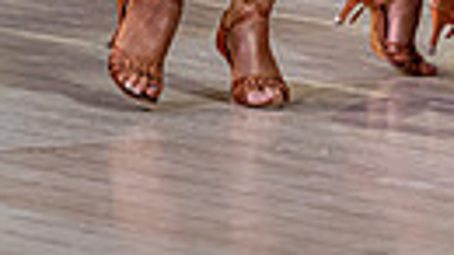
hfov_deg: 4.4
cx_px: 1018
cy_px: -462
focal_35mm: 485
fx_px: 5836
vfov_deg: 2.5
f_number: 2.8
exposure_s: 1/800
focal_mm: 92
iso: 3200
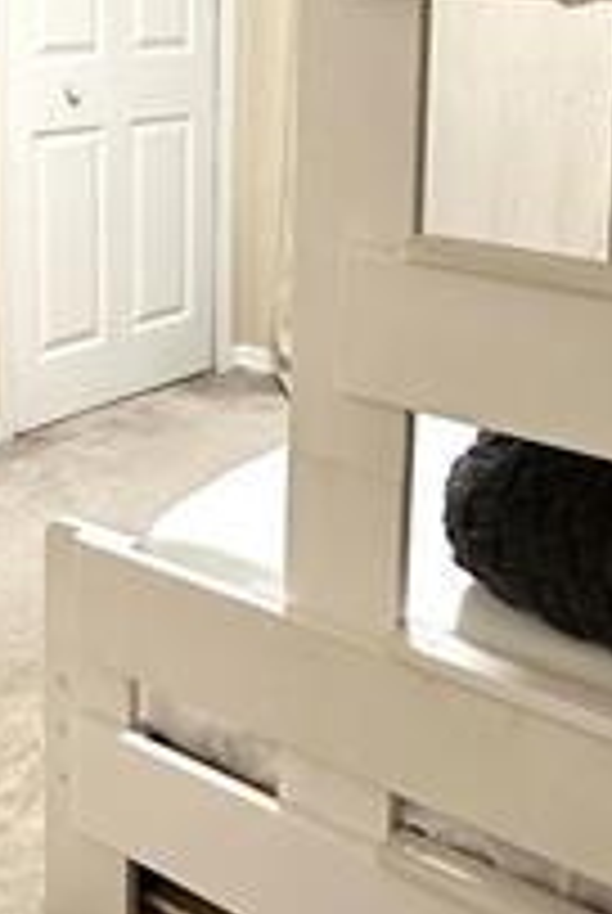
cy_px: 198
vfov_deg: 35.2
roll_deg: -3.3
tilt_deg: -8.2
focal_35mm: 55
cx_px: 405
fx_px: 1398
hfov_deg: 24.6
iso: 250
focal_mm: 2.22
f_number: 2.2
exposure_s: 1/60
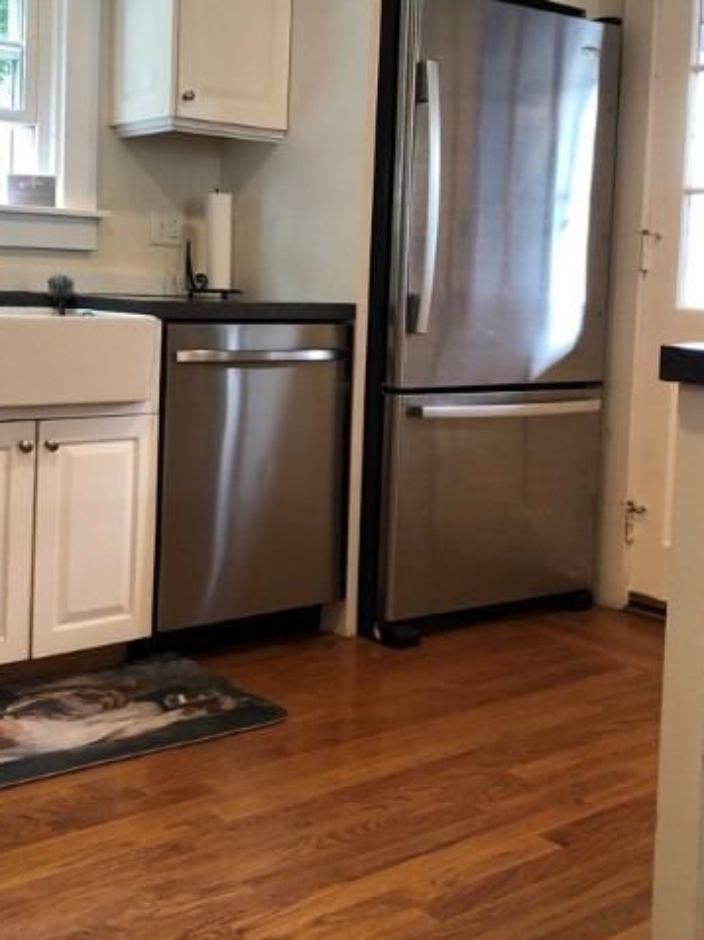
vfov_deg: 41.8
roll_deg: -1.1
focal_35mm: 45
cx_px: 224
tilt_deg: -3.2
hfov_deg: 31.8
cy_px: 362
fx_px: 1221
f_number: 1.8
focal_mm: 3.99
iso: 40
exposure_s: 1/20
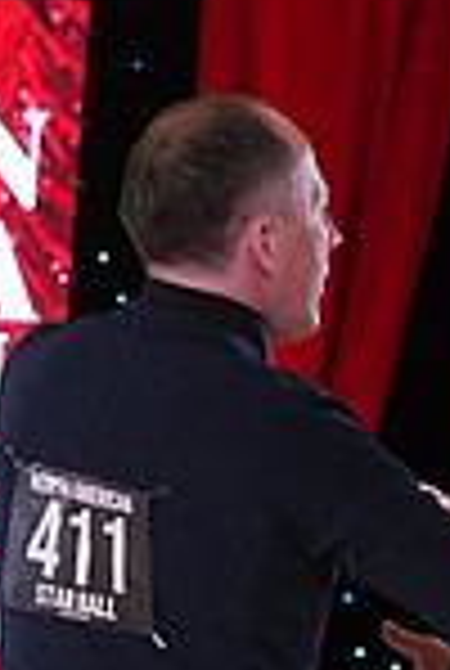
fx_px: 5505
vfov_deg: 6.8
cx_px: 520
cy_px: 1088
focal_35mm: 295
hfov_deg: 4.7
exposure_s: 1/250
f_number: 5
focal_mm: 76
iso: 3200
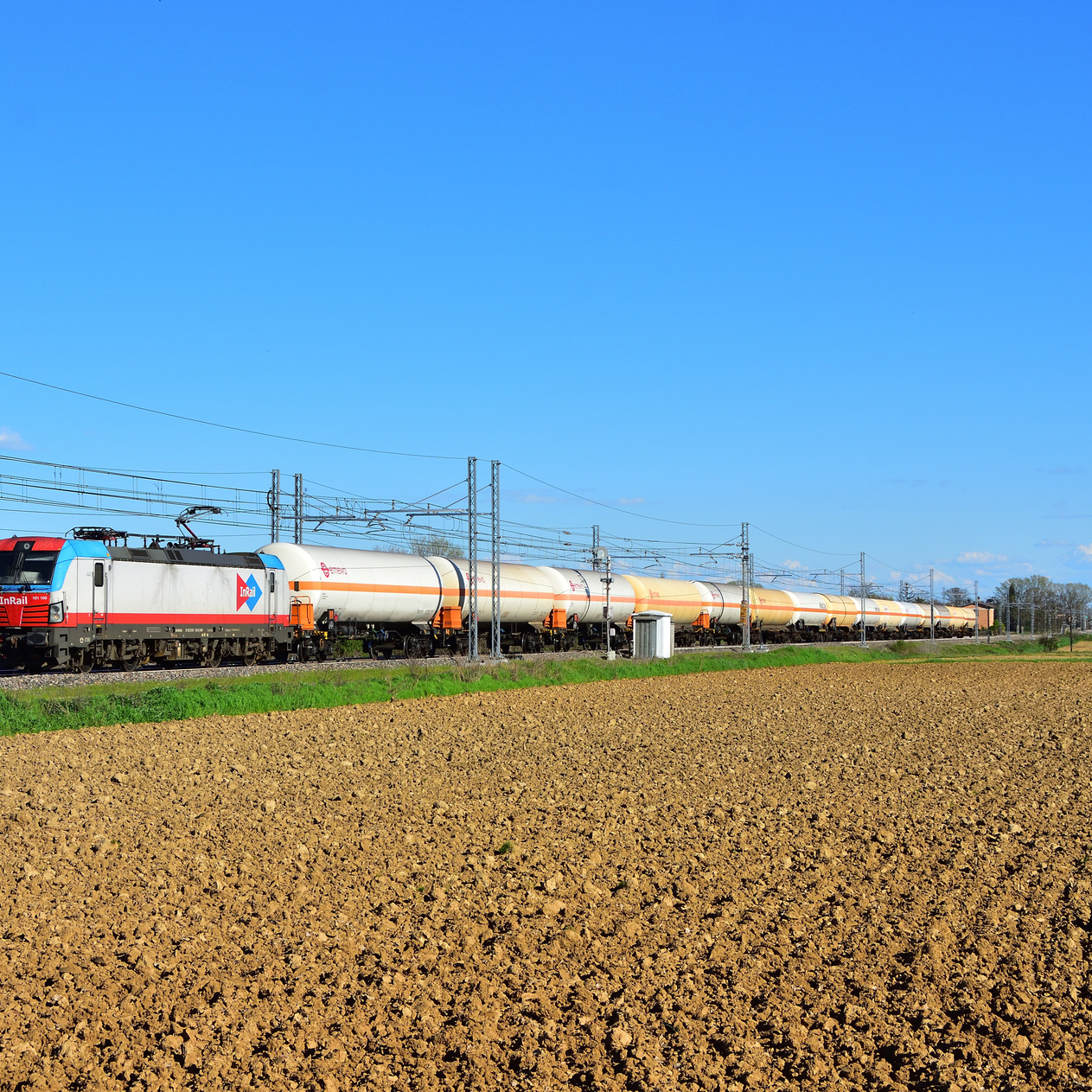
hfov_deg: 27.7
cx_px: 499
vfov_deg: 27.7
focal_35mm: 62
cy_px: 547
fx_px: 2213
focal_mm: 32
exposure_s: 1/800
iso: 200
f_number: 7.1
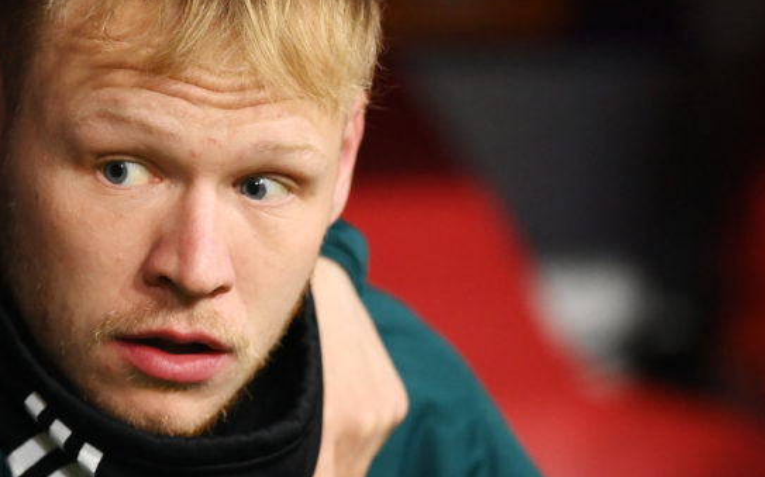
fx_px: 17841
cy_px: 272
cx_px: 161
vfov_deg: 1.5
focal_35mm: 856
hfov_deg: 2.5
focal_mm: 400
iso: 2500
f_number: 2.8
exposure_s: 1/2000
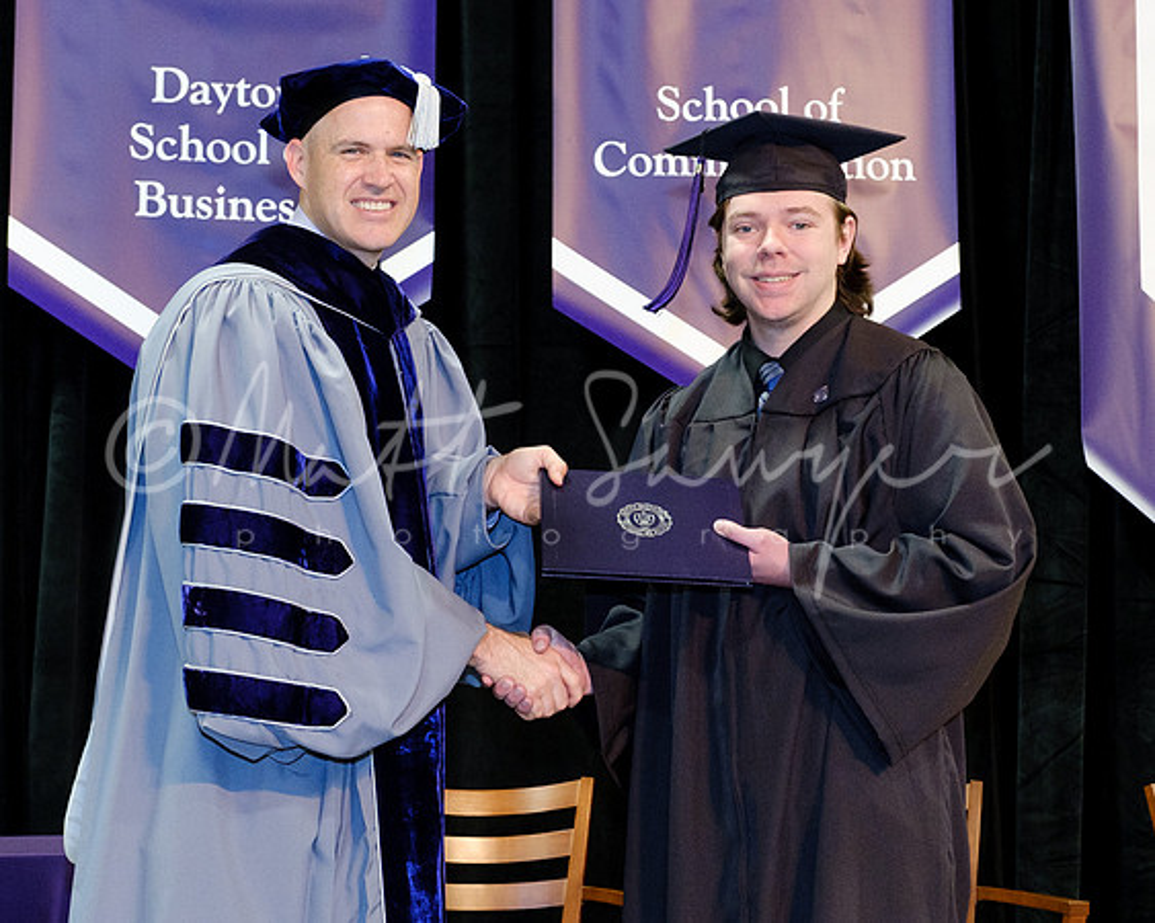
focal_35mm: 68
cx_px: 598
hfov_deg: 28.0
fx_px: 2312
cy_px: 512
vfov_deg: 22.6
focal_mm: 27.4
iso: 1600
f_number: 4
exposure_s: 1/125
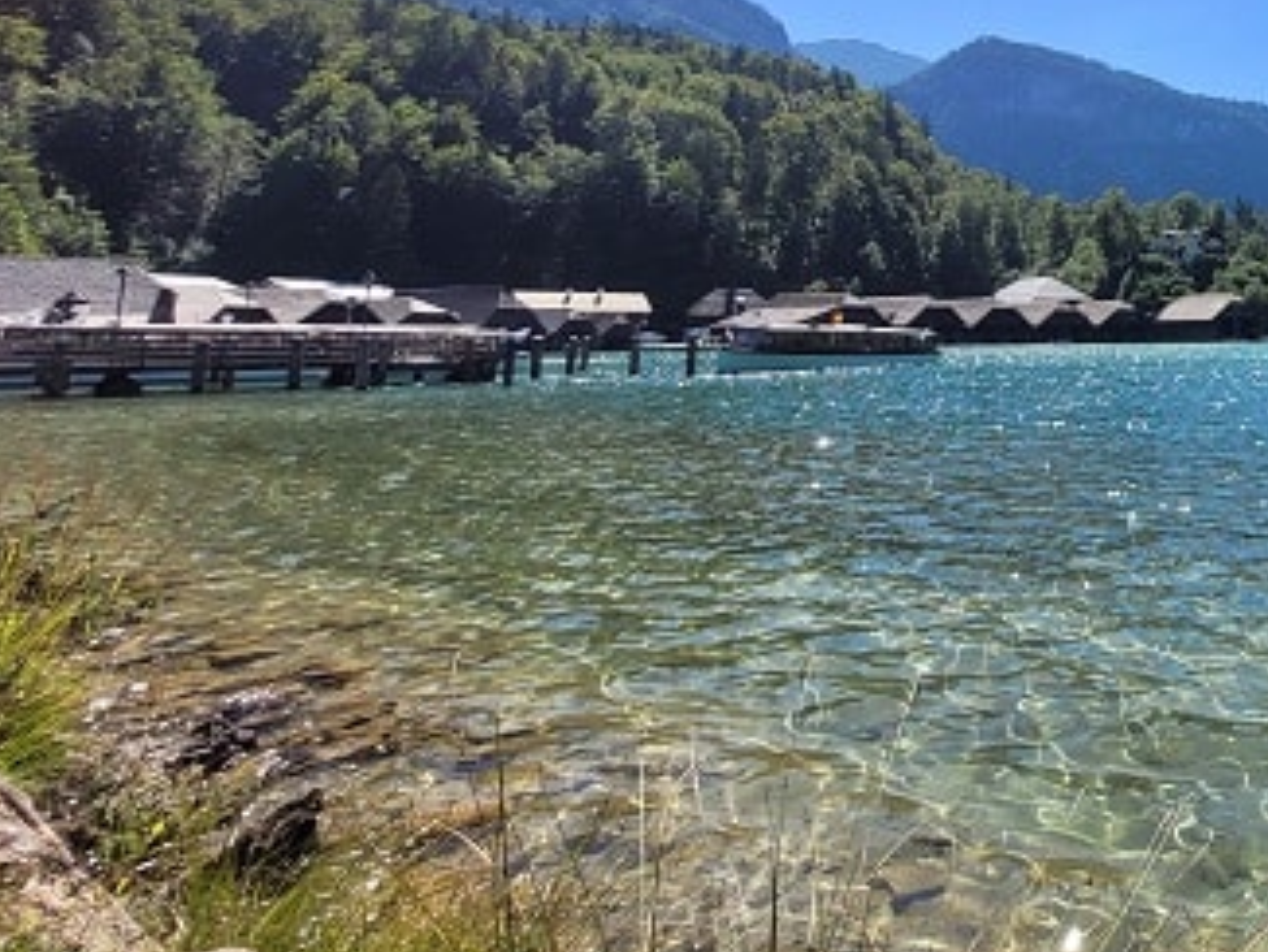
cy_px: 213
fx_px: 953
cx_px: 1260
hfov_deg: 53.4
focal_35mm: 26
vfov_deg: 50.4
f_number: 2.2
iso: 40
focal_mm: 1.74
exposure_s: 1/1480
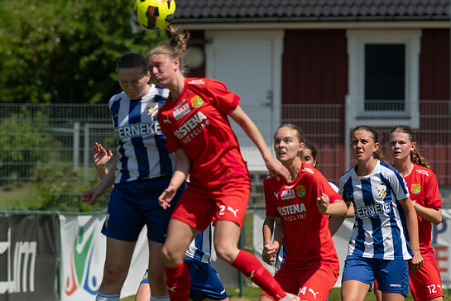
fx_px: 6004
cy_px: 157
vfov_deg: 2.9
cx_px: 223
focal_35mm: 479
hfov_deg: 4.3
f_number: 6.3
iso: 200
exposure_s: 1/1250
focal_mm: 300
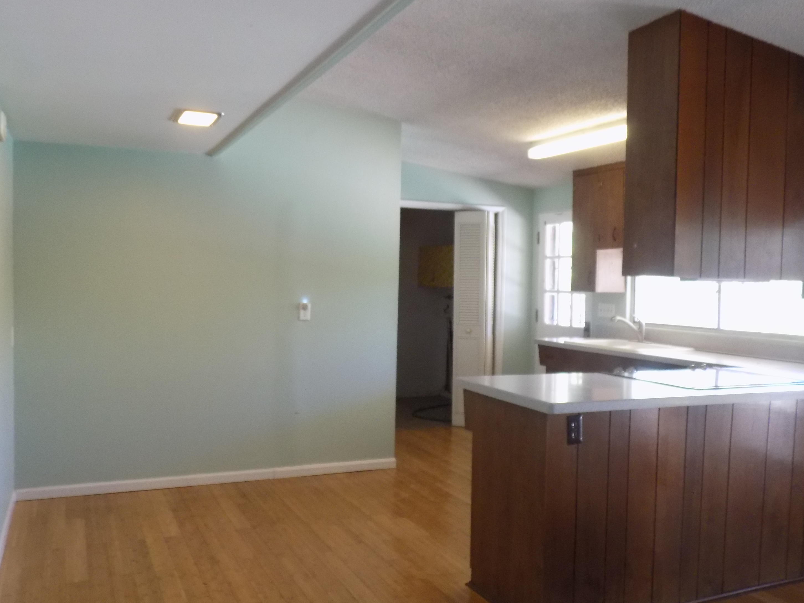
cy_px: 311
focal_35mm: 31
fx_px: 720
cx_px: 389
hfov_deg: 58.3
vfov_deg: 45.4
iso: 360
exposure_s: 1/30
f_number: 3.3
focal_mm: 5.3
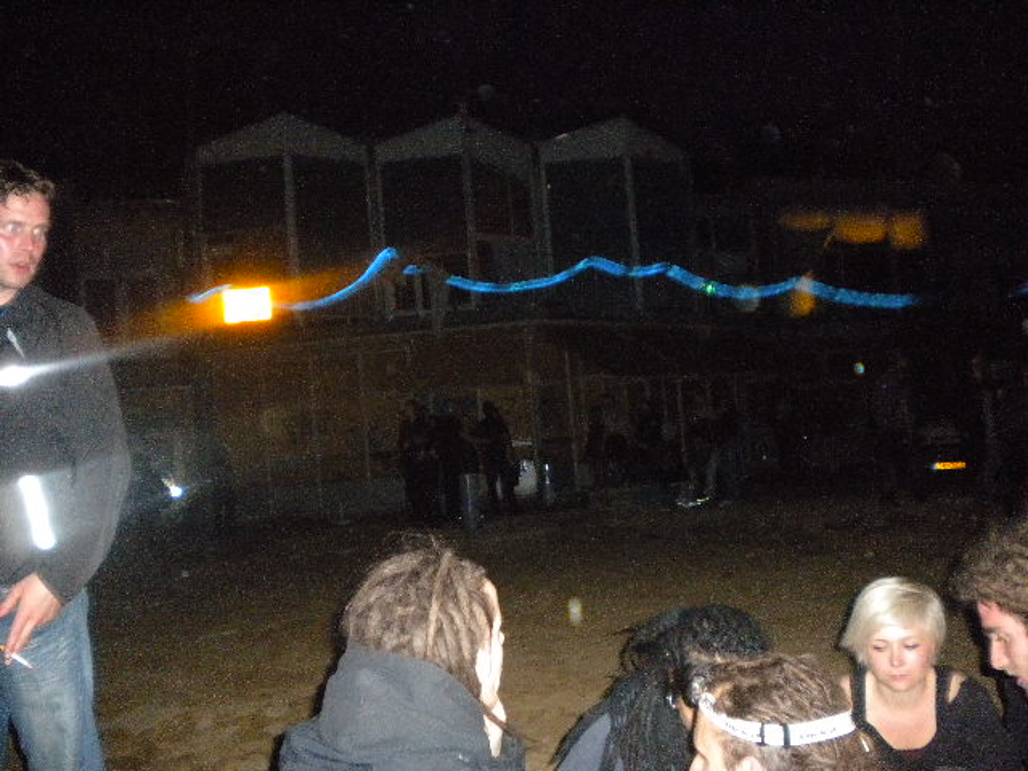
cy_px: 386
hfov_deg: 52.6
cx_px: 514
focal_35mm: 35
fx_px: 1039
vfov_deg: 40.7
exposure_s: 1/8
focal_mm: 6.3
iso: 800
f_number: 3.1
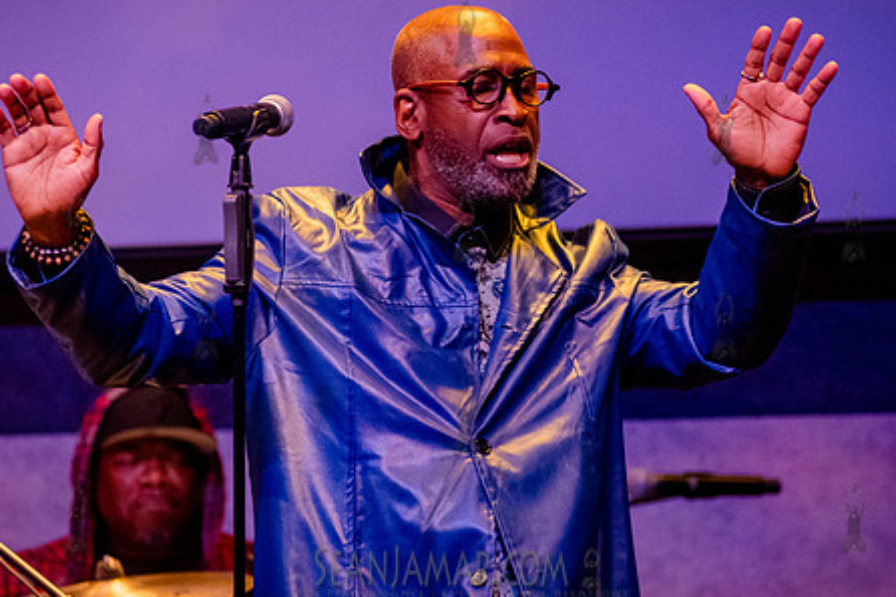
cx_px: 430
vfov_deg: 6.1
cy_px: 192
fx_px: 5623
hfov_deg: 9.1
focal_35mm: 226
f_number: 3.5
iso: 5000
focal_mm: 145
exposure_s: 1/500
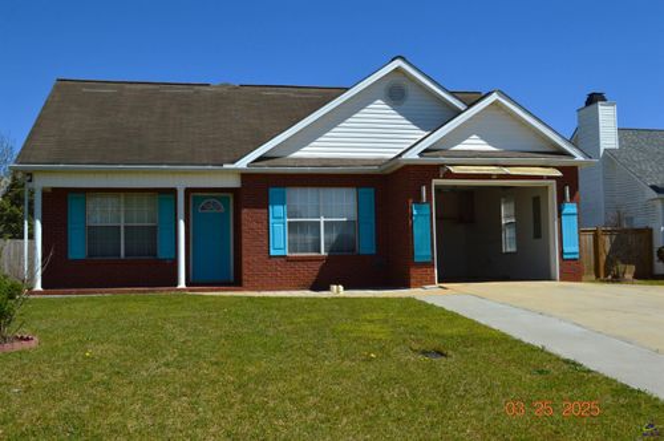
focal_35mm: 36
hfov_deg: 53.2
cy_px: 220
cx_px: 332
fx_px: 663
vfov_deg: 36.8
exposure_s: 1/500
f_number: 11
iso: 280
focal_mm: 24
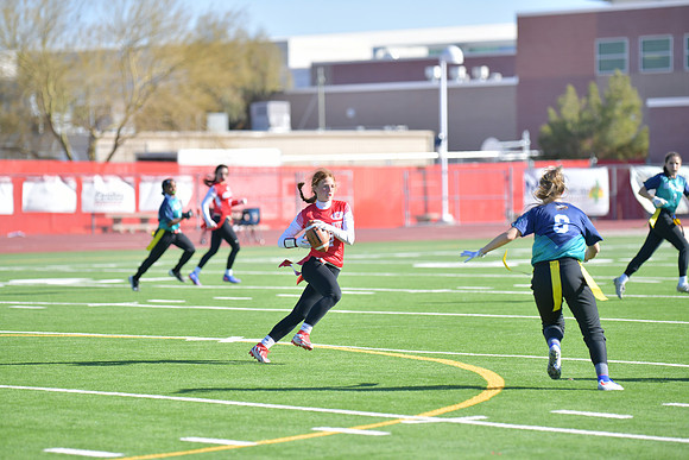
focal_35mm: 195
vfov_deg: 7.0
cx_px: 344
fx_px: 3733
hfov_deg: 10.5
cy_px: 230
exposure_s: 1/4000
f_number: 2.8
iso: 400
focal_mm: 195
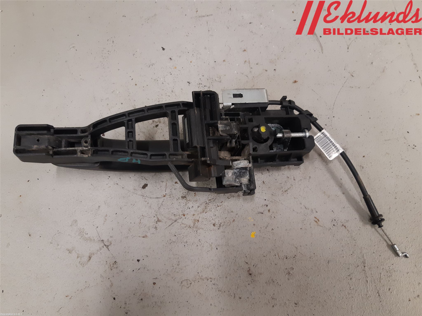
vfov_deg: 53.1
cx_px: 211
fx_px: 317
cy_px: 158
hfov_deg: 67.3
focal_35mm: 26
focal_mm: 3.93
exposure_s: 1/50
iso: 125
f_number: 1.7
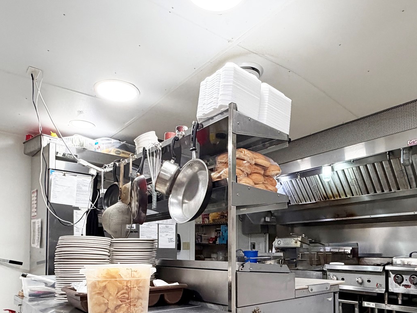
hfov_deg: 63.2
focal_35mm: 28
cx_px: 233
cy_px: 245
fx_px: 337
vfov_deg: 47.4
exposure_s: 1/120
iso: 320
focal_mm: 2.22
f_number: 2.2
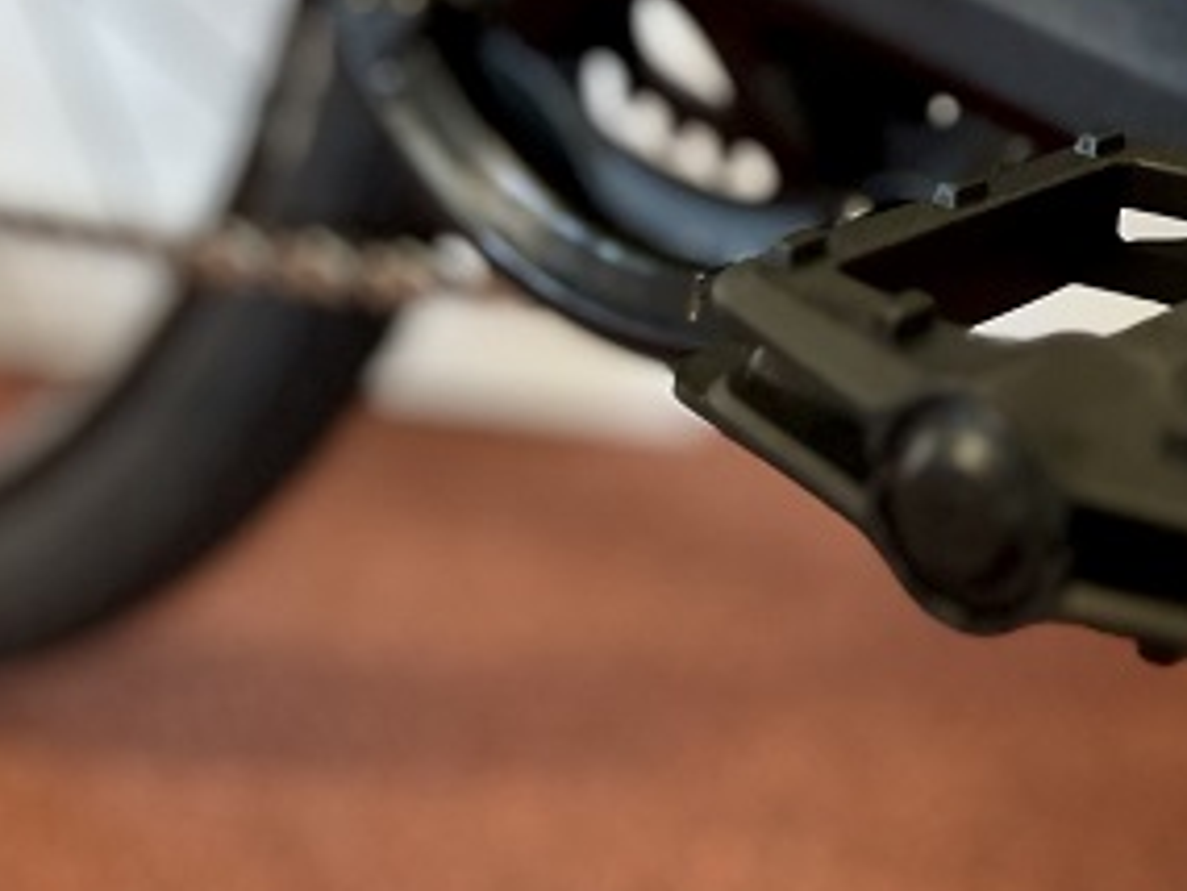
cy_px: -4
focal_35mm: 73
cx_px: 1216
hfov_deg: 25.2
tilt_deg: -15.9
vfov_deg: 19.6
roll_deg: +2.2
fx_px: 2504
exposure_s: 1/50
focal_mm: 5.1
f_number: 1.6
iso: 80
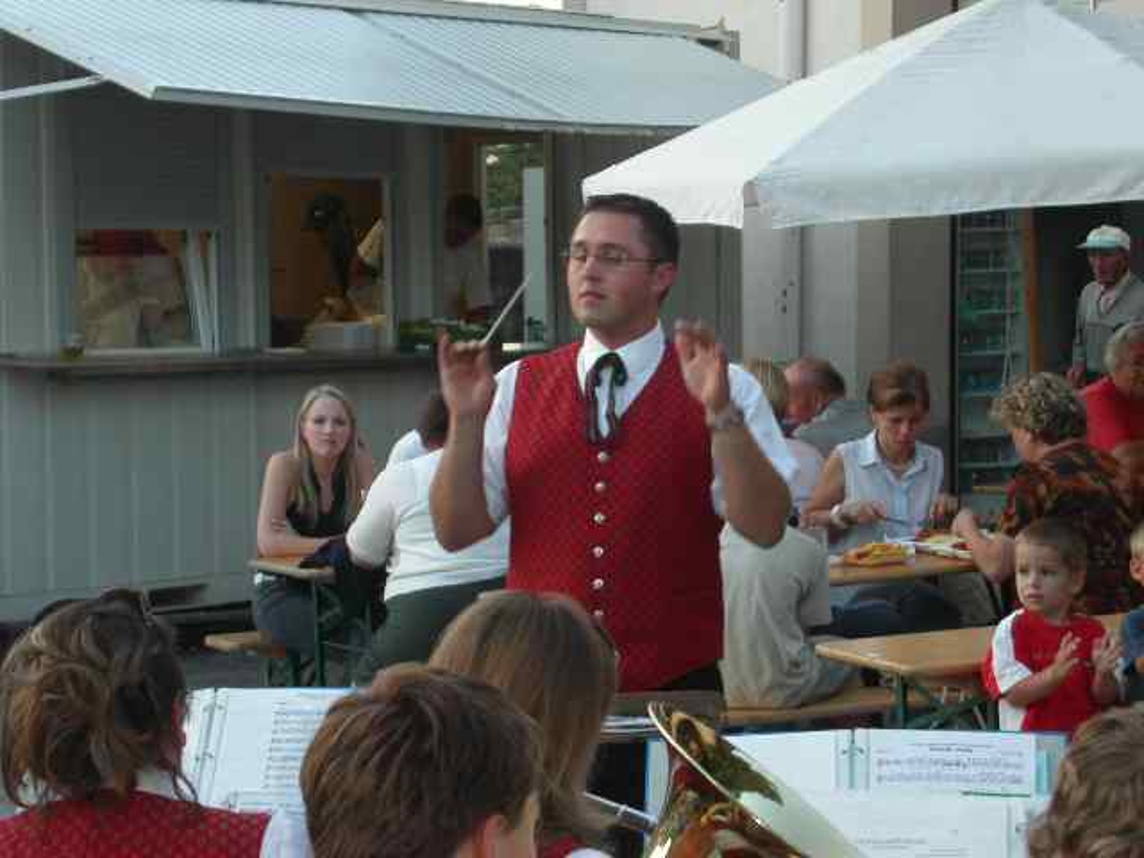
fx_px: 3536
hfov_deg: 18.4
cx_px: 572
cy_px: 429
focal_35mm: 107
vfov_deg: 13.8
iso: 162
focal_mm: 22
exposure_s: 1/90
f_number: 4.5
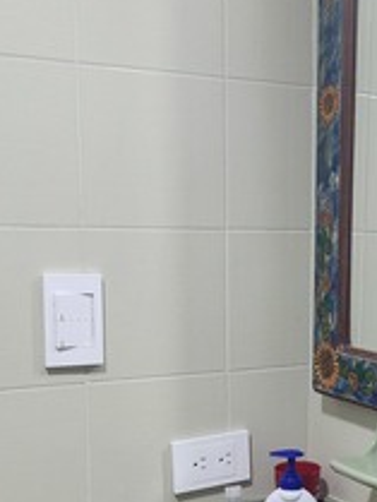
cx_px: 327
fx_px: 957
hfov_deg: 21.8
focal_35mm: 66
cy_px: 358
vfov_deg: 29.0
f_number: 1.8
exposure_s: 1/120
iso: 400
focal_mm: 6.4
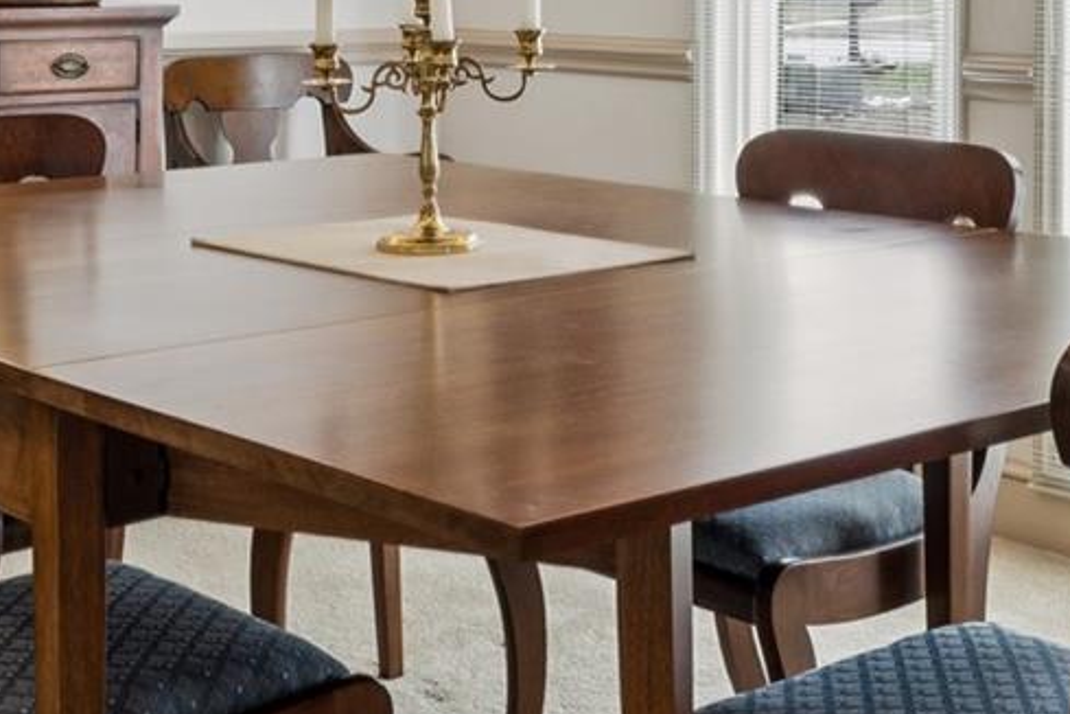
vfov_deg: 18.7
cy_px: -34
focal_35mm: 70
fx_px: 2091
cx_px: 578
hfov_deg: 28.7
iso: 100
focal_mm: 16.8
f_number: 13
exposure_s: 1/4
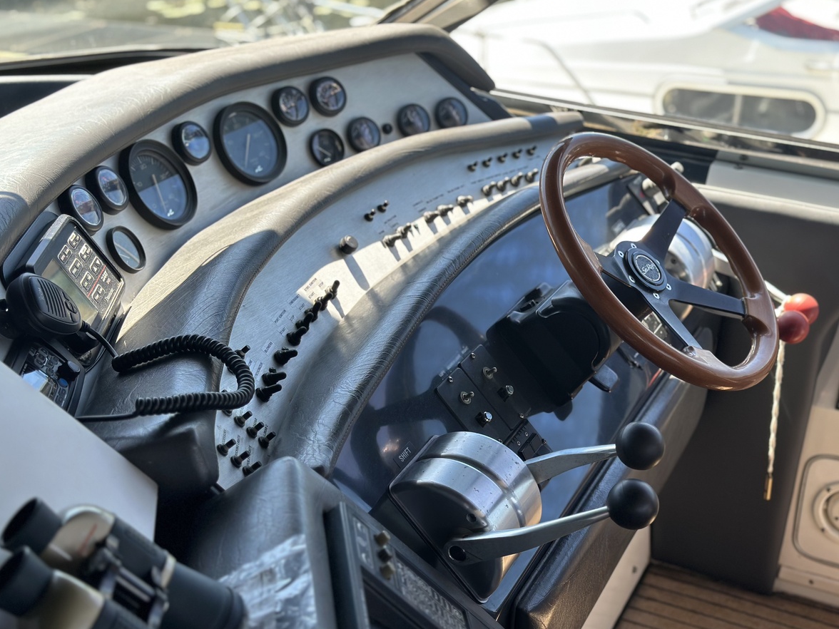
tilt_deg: -25.5
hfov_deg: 38.9
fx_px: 1188
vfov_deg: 29.7
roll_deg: +2.8
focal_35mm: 49
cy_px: 313
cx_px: 422
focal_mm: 6.86
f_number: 1.78
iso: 80
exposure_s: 1/358
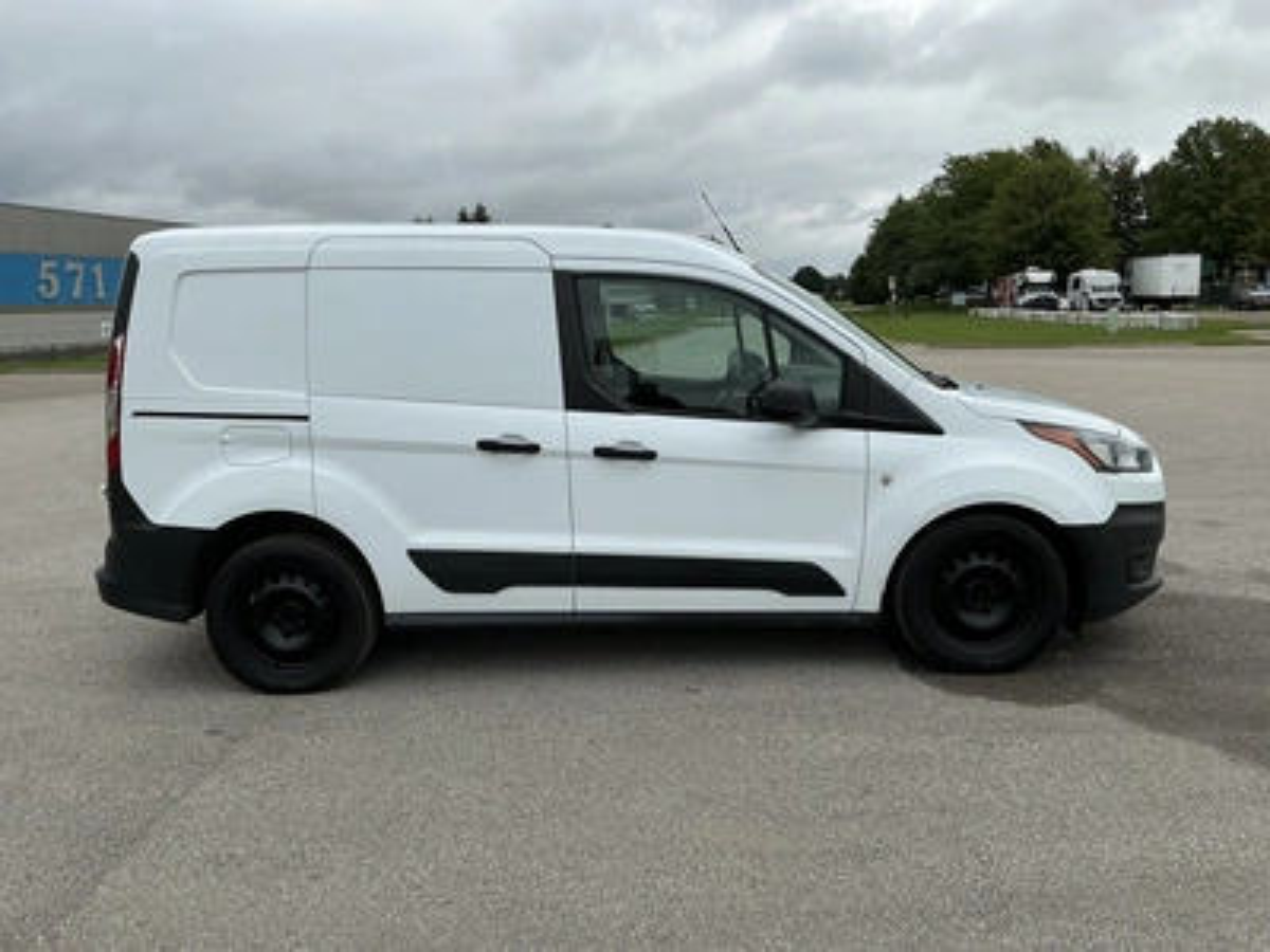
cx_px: 635
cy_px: 476
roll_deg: +2.9
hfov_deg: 63.4
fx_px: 1027
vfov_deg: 49.7
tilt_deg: -8.1
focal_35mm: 28
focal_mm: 3
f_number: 1.8
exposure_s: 1/816
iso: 25
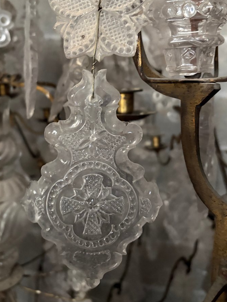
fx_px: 306
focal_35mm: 35
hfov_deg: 40.7
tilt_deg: -7.8
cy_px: 104
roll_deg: -1.7
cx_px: 101
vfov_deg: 51.8
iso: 800
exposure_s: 1/30
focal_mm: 5.96
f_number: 1.6
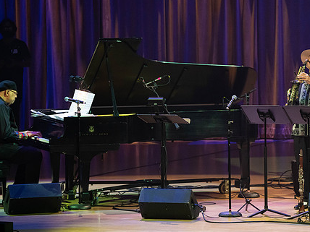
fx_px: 2919
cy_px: 114
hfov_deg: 6.1
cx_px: 180
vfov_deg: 4.6
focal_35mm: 326
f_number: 5.6
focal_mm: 250
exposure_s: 1/250
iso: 3200
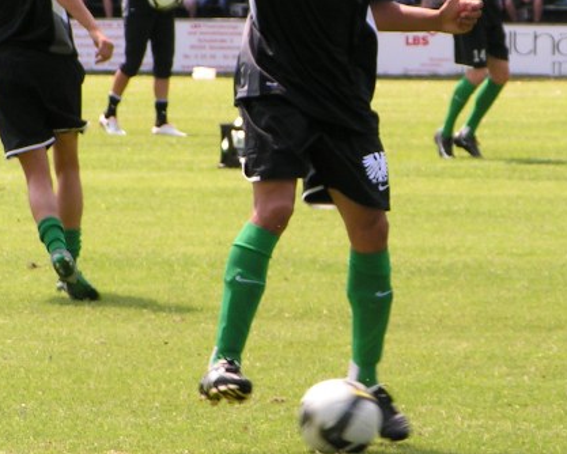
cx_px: 422
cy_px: 101
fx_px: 5658
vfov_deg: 4.6
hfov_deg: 5.7
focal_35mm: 337
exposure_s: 1/250
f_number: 4.5
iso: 50
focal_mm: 27.5
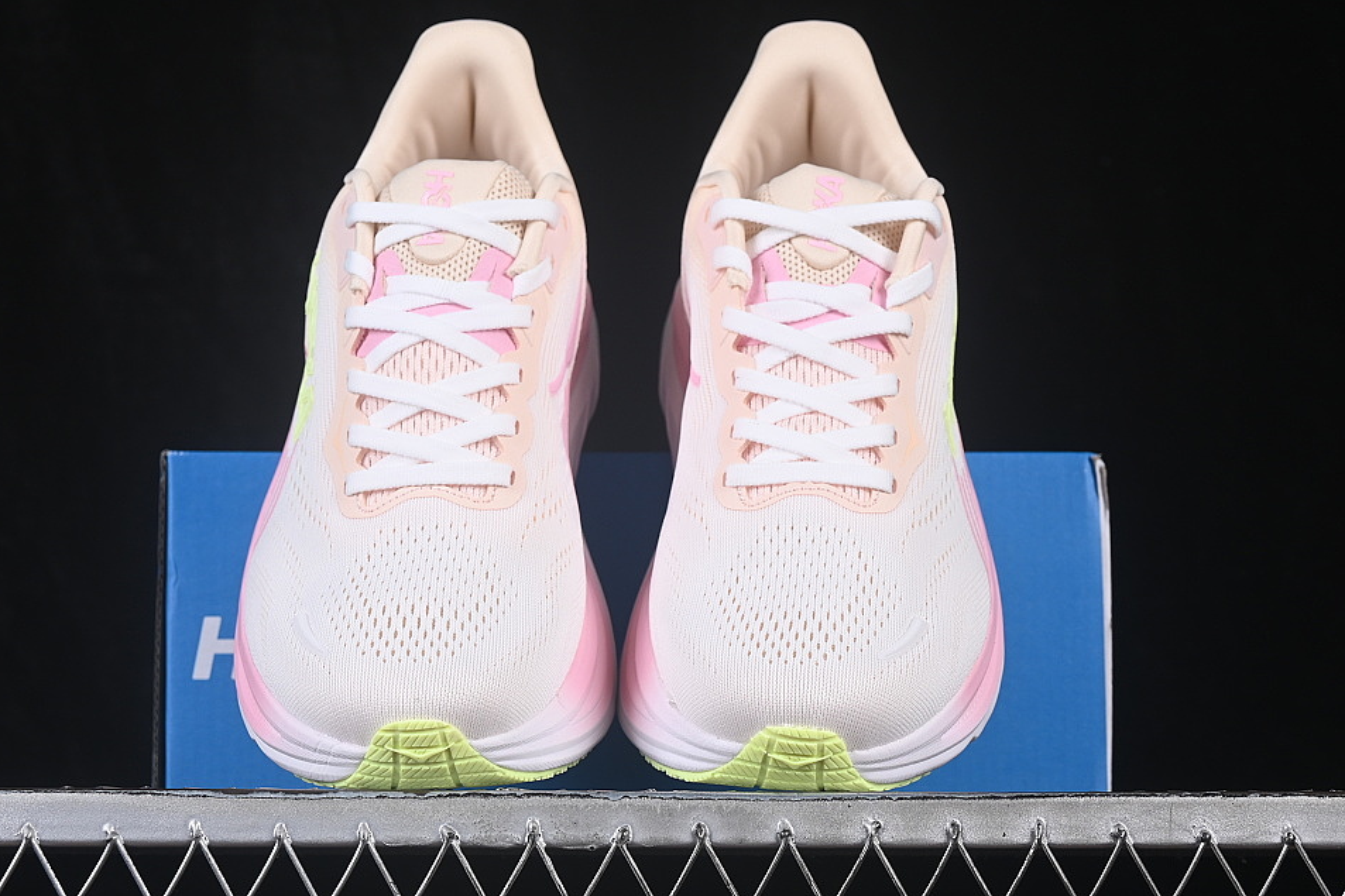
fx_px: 3175
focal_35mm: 85
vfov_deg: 16.1
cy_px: 473
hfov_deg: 23.9
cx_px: 629
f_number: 8
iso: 160
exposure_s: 1/80
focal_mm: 50
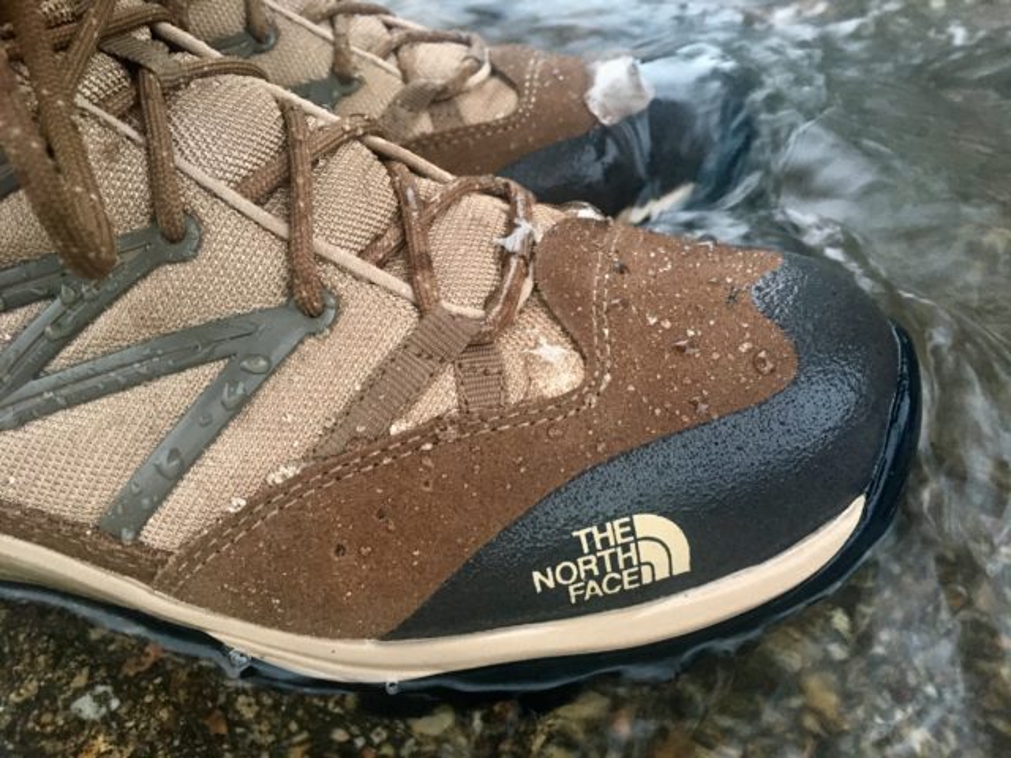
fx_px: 847
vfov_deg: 48.2
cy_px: 379
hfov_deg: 61.7
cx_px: 506
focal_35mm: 29
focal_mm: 4.15
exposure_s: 1/20
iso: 200
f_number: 2.2
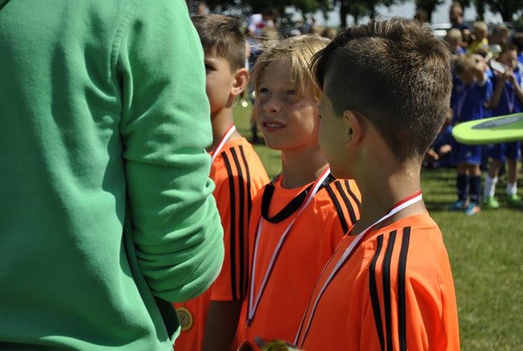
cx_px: 262
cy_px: 176
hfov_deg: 30.5
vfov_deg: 20.7
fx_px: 961
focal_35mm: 66
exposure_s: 1/1000
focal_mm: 44
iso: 125
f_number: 5.3
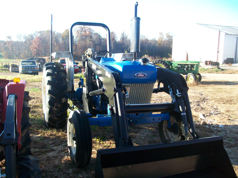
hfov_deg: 51.4
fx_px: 248
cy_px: 89
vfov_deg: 39.7
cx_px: 119
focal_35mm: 36
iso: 80
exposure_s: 1/225
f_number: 2.7
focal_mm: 6
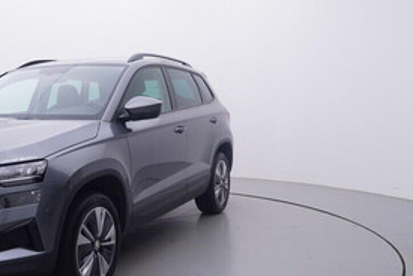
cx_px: 91
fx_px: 517
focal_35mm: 45
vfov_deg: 29.9
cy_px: 163
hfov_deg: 41.9
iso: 200
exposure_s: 1/80
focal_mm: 15
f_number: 5
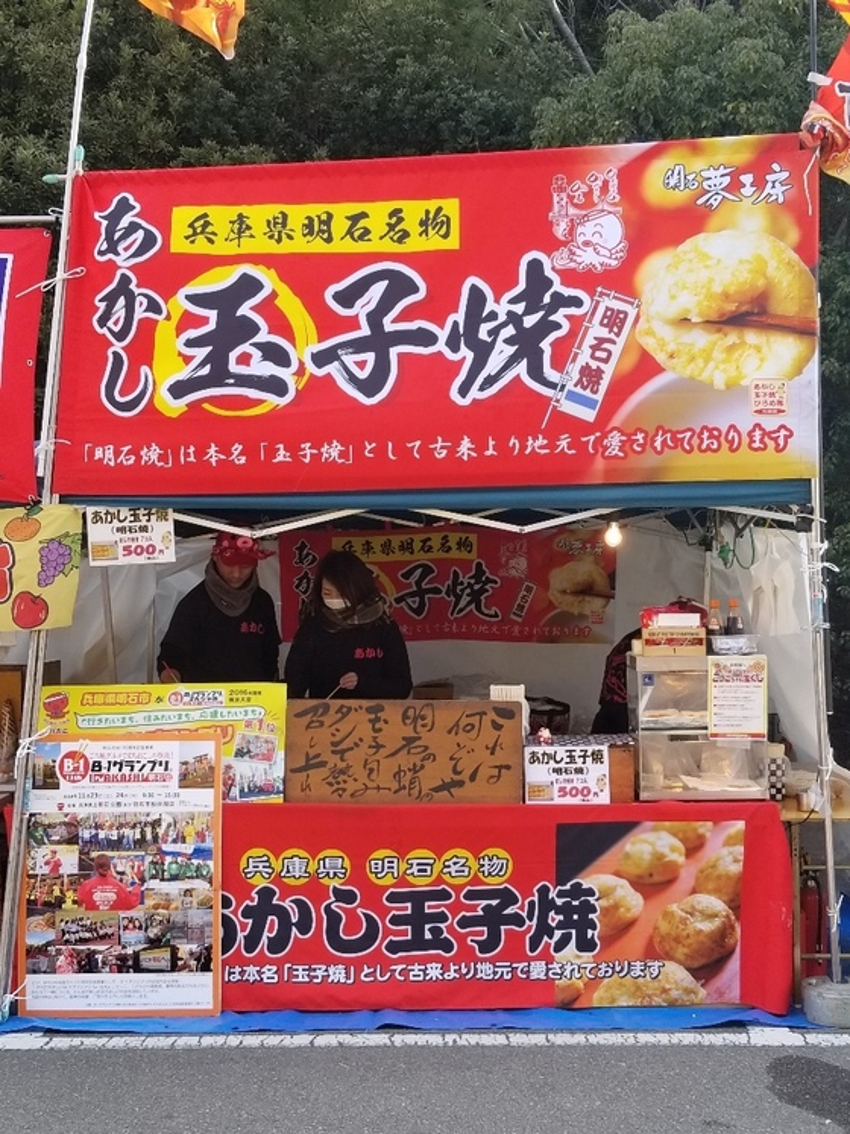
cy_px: 567
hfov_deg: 53.1
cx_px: 425
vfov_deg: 67.3
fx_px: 851
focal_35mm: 26
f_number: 1.7
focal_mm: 4.3
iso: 50
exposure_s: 1/520
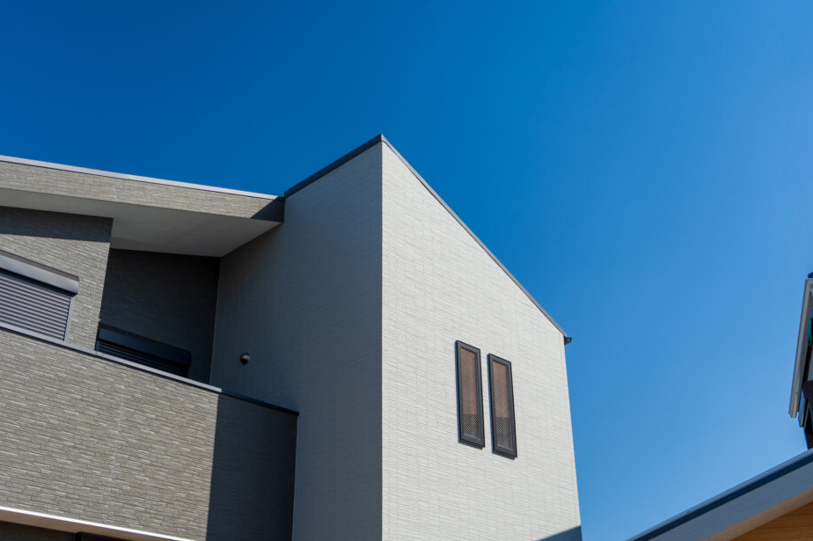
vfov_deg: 32.6
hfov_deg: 47.4
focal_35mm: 41
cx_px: 376
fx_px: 925
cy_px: 273
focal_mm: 37
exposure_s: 1/500
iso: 50
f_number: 4
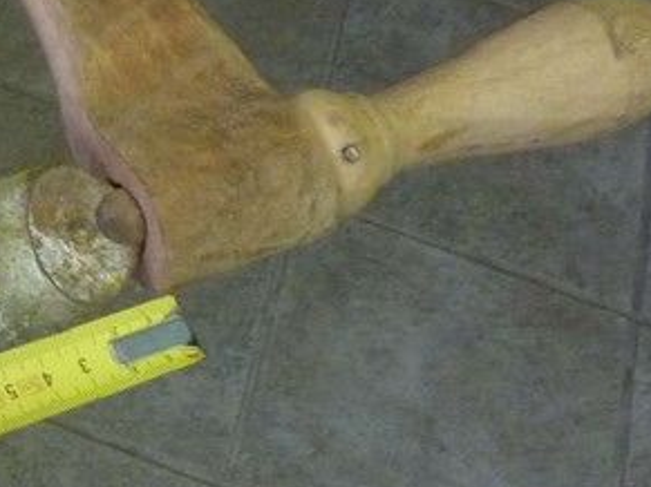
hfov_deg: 19.2
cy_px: 217
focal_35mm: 86
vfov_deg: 17.2
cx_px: -394
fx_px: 1617
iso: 400
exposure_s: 1/15
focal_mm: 4.1
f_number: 3.3
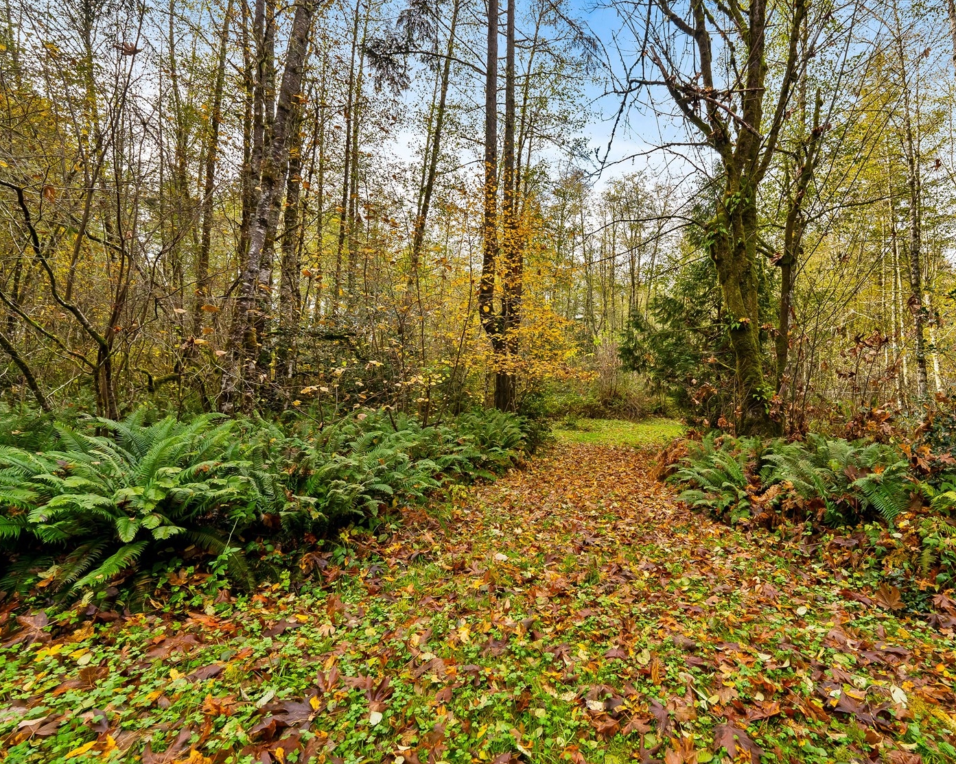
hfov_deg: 91.9
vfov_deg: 80.4
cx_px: 574
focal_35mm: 16
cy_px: 382
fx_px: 453
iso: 250
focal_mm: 14
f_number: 7.1
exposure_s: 1/80
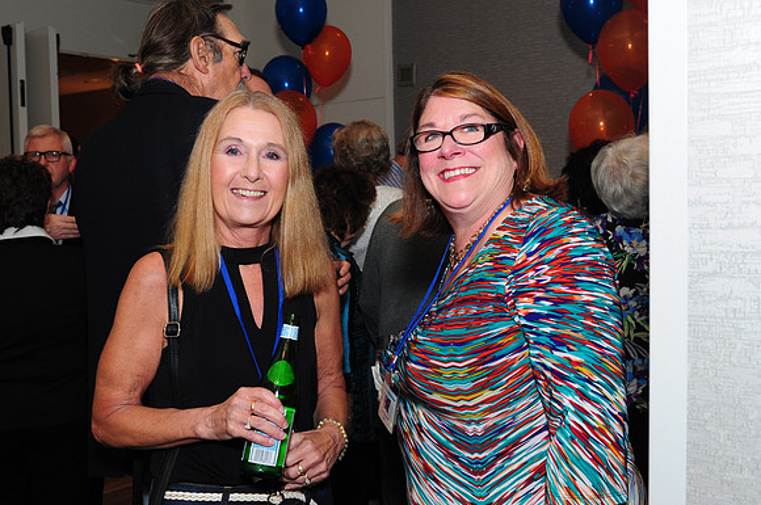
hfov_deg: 48.0
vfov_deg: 32.9
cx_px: 380
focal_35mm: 40
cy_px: 252
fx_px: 855
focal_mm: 27
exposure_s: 1/60
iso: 500
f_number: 5
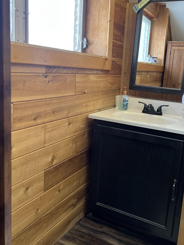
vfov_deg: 53.9
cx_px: 97
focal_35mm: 34
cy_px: 114
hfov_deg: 41.8
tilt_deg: -10.1
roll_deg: -3.3
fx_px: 241
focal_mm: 5.7
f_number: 1.5
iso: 125
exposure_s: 1/120
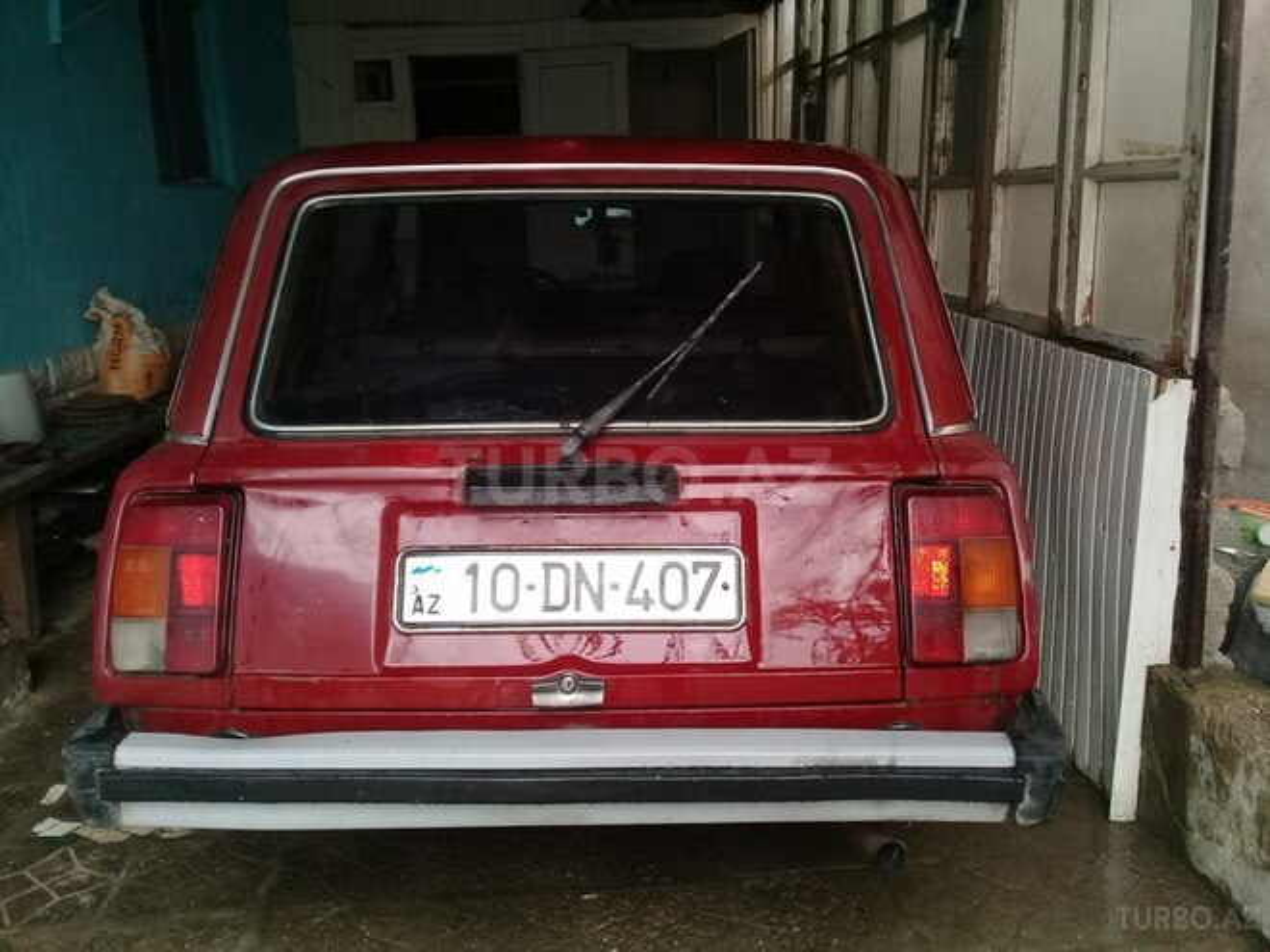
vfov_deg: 45.4
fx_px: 1137
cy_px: 476
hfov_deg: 58.4
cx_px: 635
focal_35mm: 31
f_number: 2.2
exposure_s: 1/133
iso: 64
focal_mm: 3.3
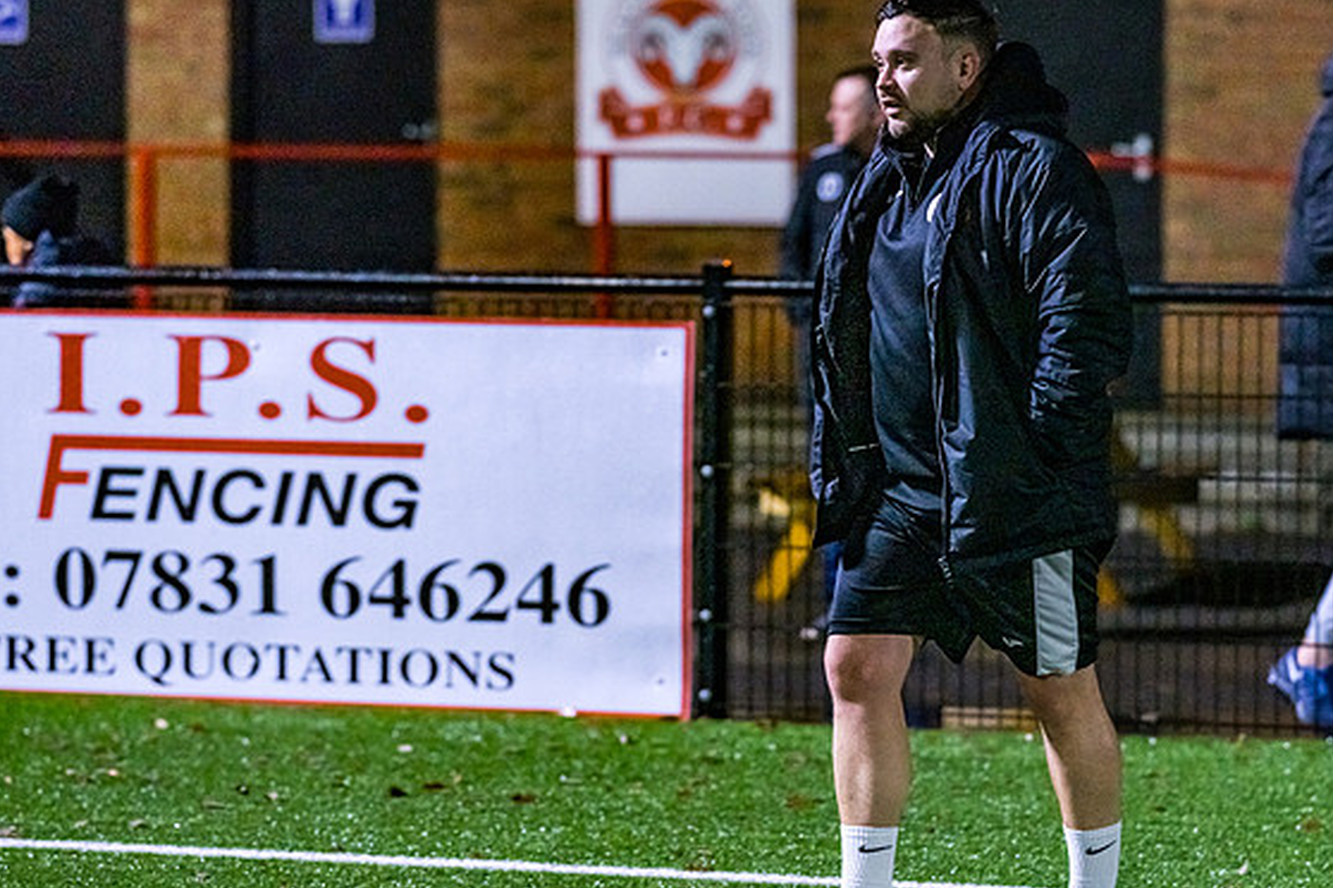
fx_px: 6776
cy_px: 545
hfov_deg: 11.2
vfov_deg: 7.5
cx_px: 774
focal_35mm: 183
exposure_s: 1/1000
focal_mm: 135
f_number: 2.5
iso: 8000
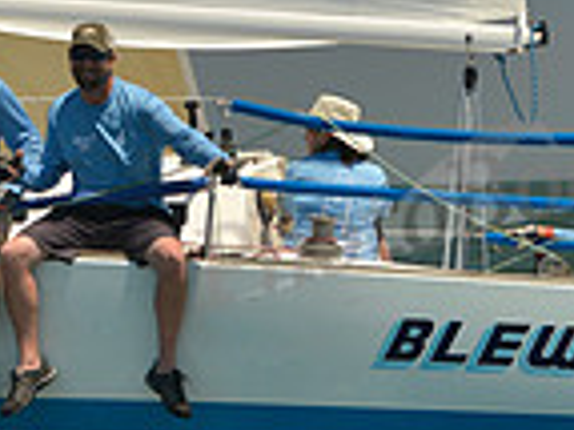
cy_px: 50
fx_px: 4523
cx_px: -8
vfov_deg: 5.4
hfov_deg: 7.2
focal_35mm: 273
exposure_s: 1/640
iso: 200
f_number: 7.1
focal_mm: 70
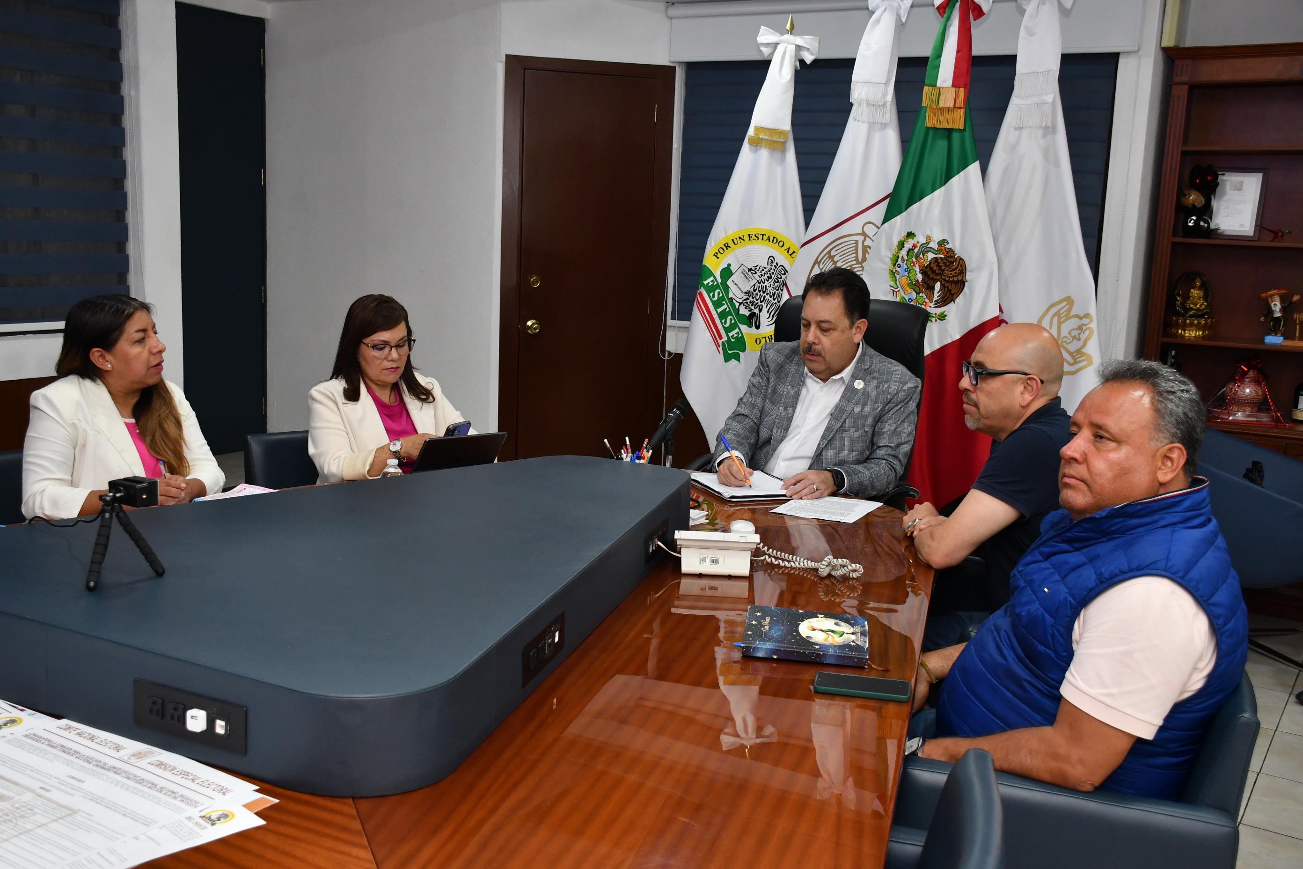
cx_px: 652
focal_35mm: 36
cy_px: 434
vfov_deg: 36.9
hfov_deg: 53.1
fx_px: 1303
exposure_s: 1/125
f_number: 5.6
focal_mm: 24
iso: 1000
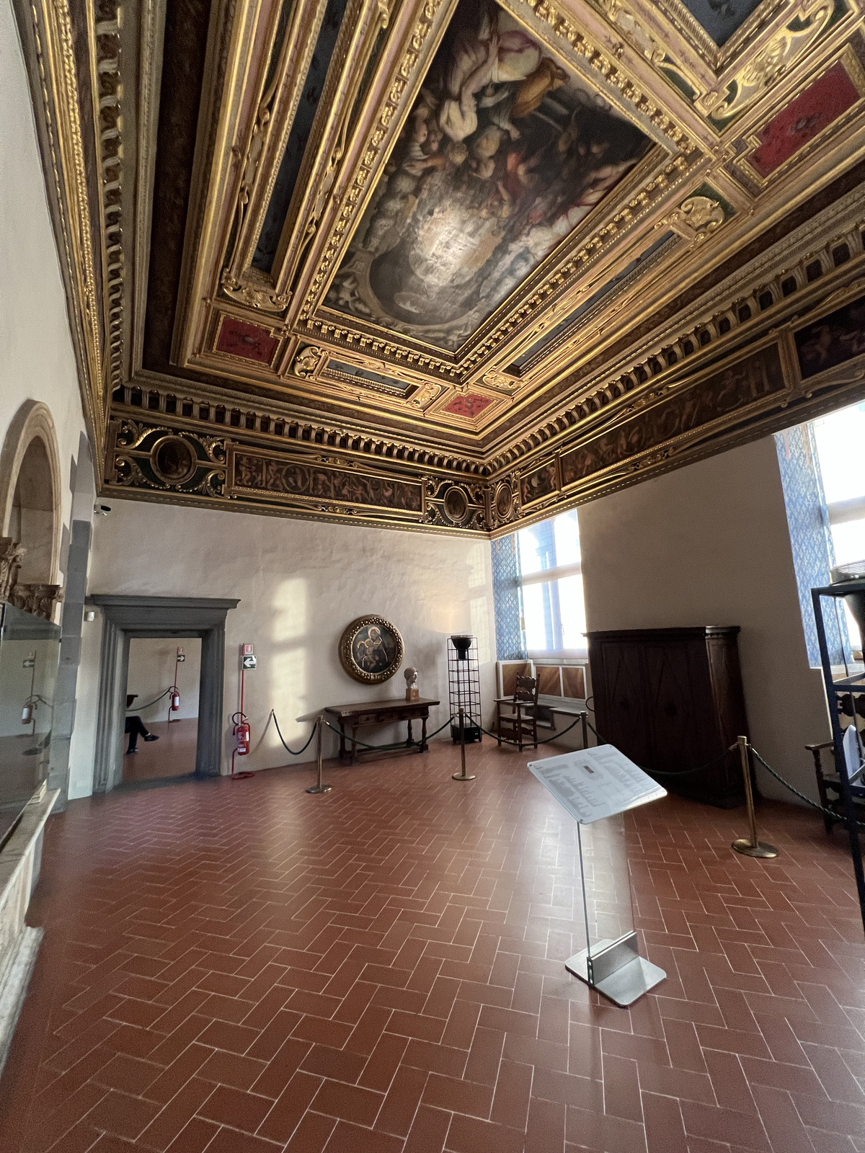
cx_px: 432
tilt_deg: +6.9
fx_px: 433
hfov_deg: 89.9
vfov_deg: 106.2
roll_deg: +2.1
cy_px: 576
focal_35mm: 13
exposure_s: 1/60
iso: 320
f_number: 1.8
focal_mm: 1.57
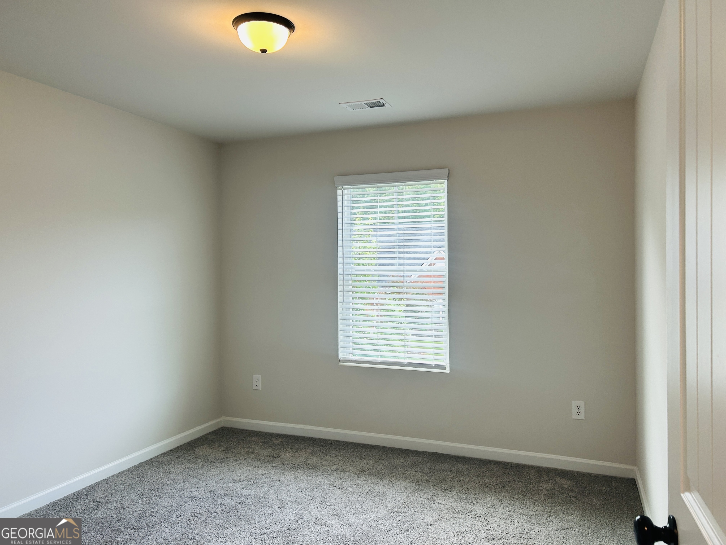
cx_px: 363
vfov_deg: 53.1
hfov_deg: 67.3
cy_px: 272
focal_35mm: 26
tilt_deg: -0.3
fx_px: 545
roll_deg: +0.1
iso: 80
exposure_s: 1/120
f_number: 1.5
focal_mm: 5.7
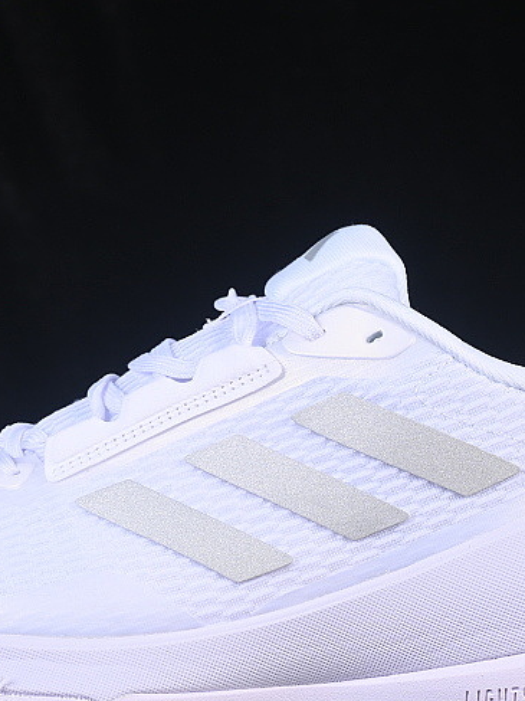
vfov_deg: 12.3
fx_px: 3237
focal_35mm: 160
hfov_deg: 9.3
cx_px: 229
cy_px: 413
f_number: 8
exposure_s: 1/80
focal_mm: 50
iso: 160
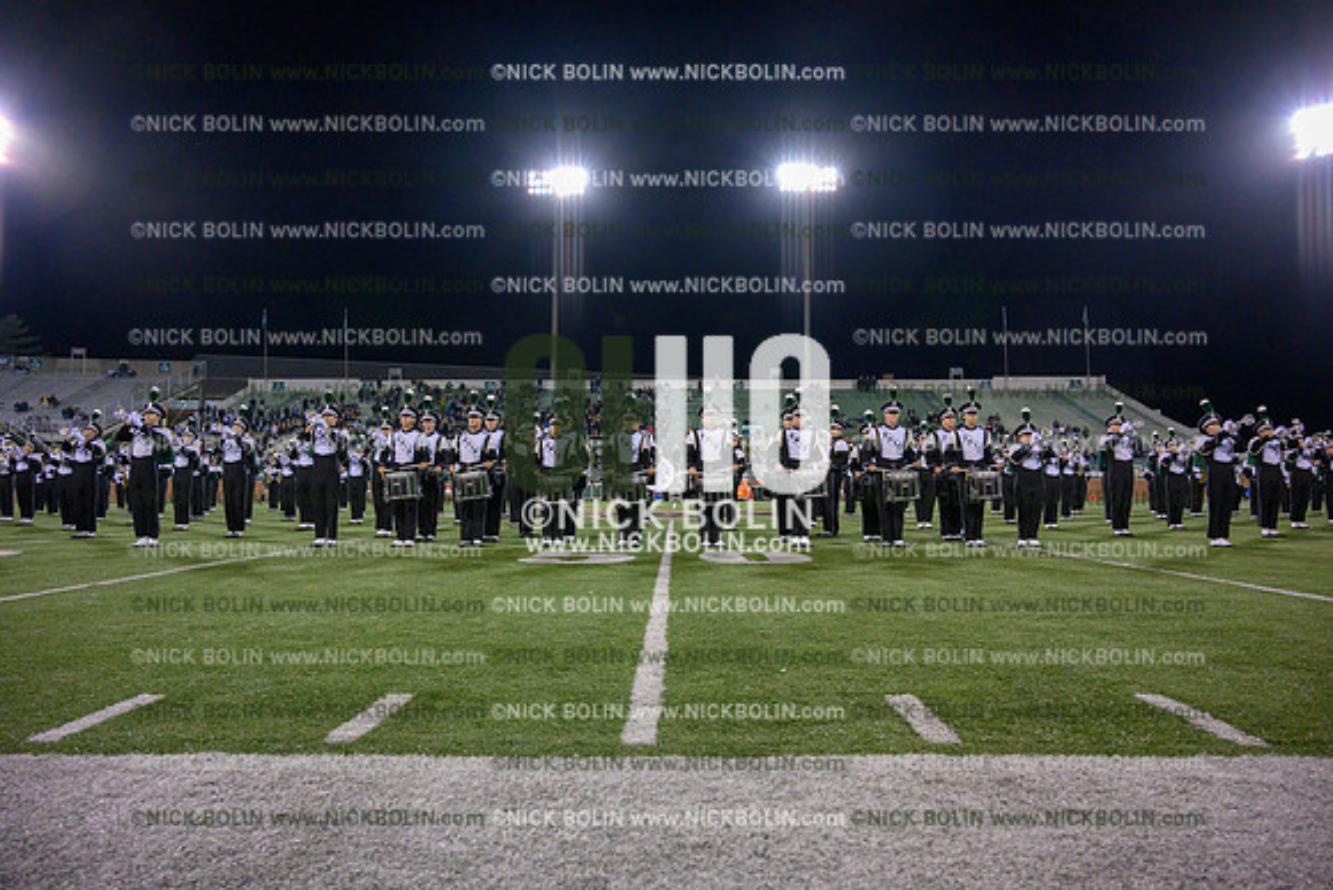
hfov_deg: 73.7
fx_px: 889
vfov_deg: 53.2
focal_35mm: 24
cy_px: 445
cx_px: 666
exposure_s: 1/1000
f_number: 4
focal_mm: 24
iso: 5000
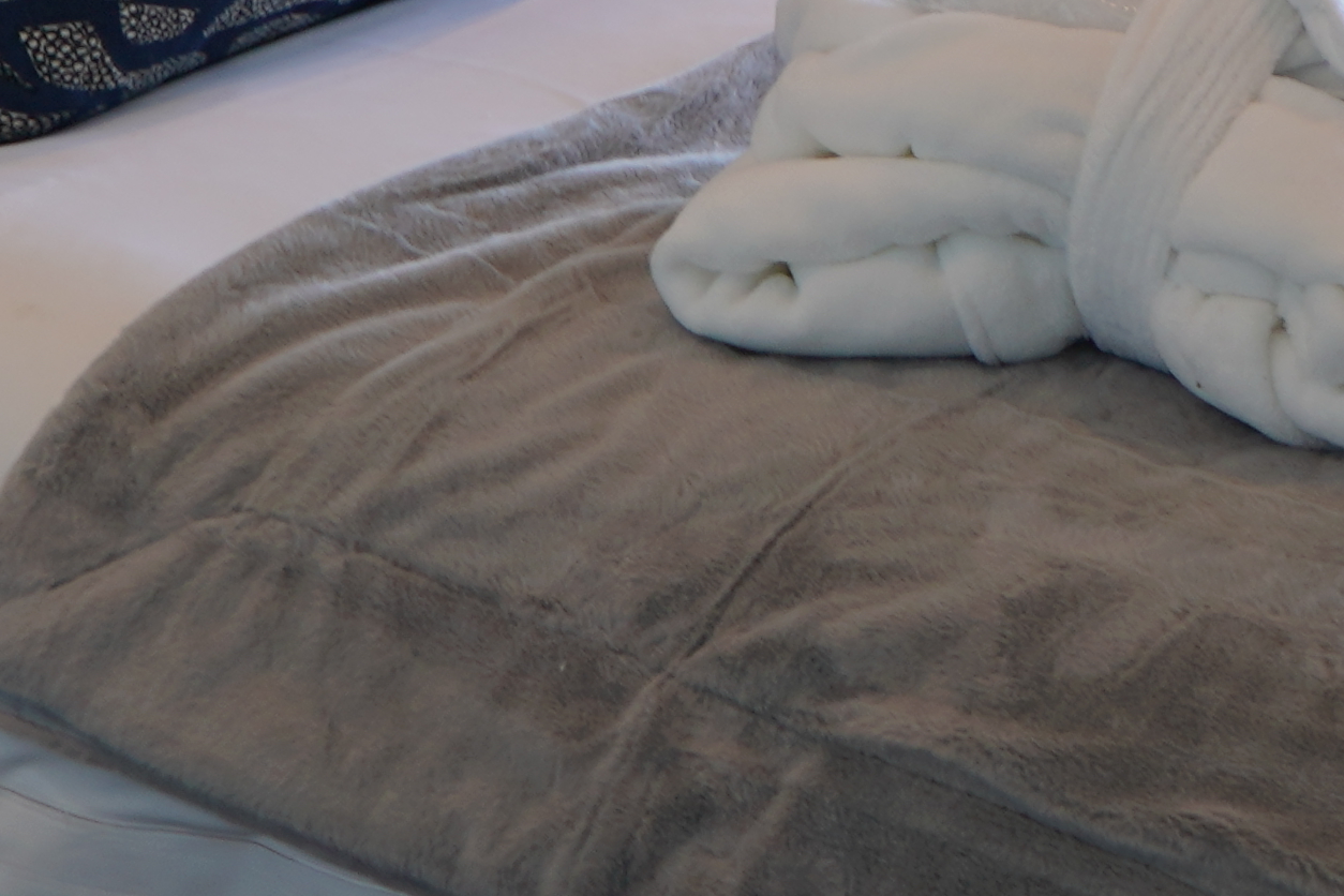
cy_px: -290
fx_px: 5002
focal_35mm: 134
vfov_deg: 10.0
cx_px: 1661
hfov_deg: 14.7
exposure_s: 1/60
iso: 125
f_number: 4
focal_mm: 28
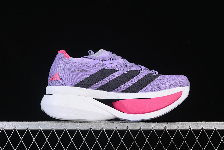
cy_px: 75
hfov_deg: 27.0
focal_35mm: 75
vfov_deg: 18.2
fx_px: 467
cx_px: 112
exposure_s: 1/80
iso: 160
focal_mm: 50
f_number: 8
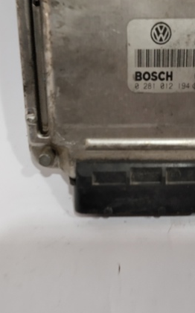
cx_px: 142
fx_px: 358
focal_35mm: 42
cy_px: 174
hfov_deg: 30.1
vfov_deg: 47.1
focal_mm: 2.78
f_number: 2
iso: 55
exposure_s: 1/100
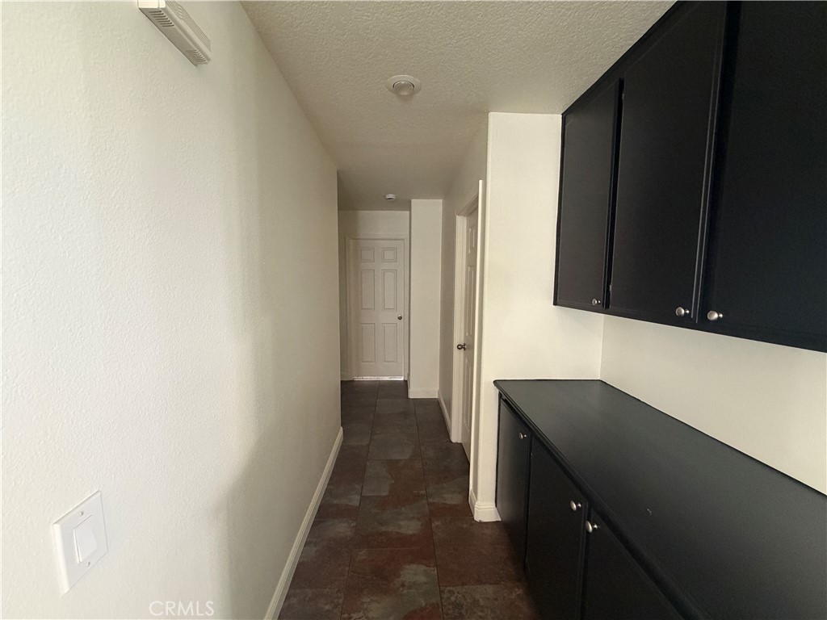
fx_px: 334
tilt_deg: -6.2
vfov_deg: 85.7
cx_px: 414
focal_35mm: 14
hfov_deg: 102.1
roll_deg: -0.2
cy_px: 310
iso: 500
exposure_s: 1/60
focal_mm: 2.22
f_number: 2.2
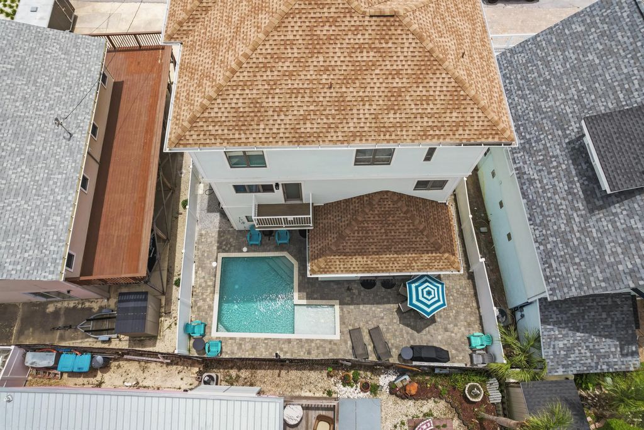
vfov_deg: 57.2
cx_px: 322
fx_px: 394
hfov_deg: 78.6
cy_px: 215
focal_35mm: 22
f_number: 2.8
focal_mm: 8.38
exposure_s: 1/1250
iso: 100
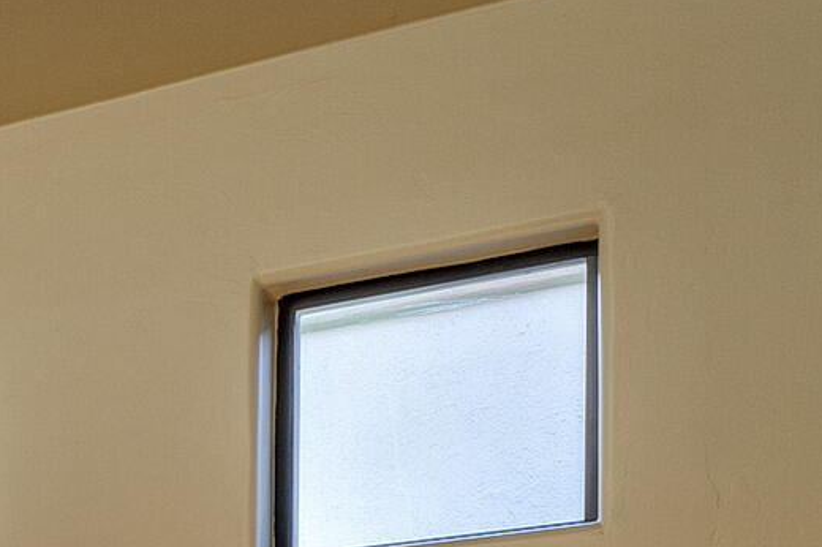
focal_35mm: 97
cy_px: 1036
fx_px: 2213
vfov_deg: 12.6
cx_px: -1002
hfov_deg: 15.1
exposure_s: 1/6
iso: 200
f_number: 9
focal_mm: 18
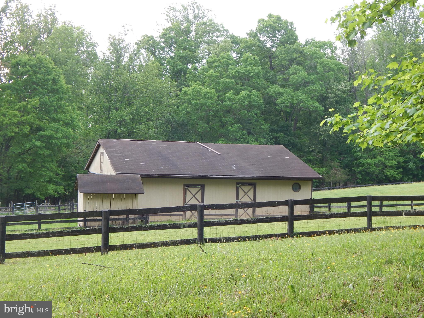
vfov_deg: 27.0
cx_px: 212
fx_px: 661
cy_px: 159
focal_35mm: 54
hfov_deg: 35.5
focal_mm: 9.7
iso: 125
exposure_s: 1/60
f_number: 3.8
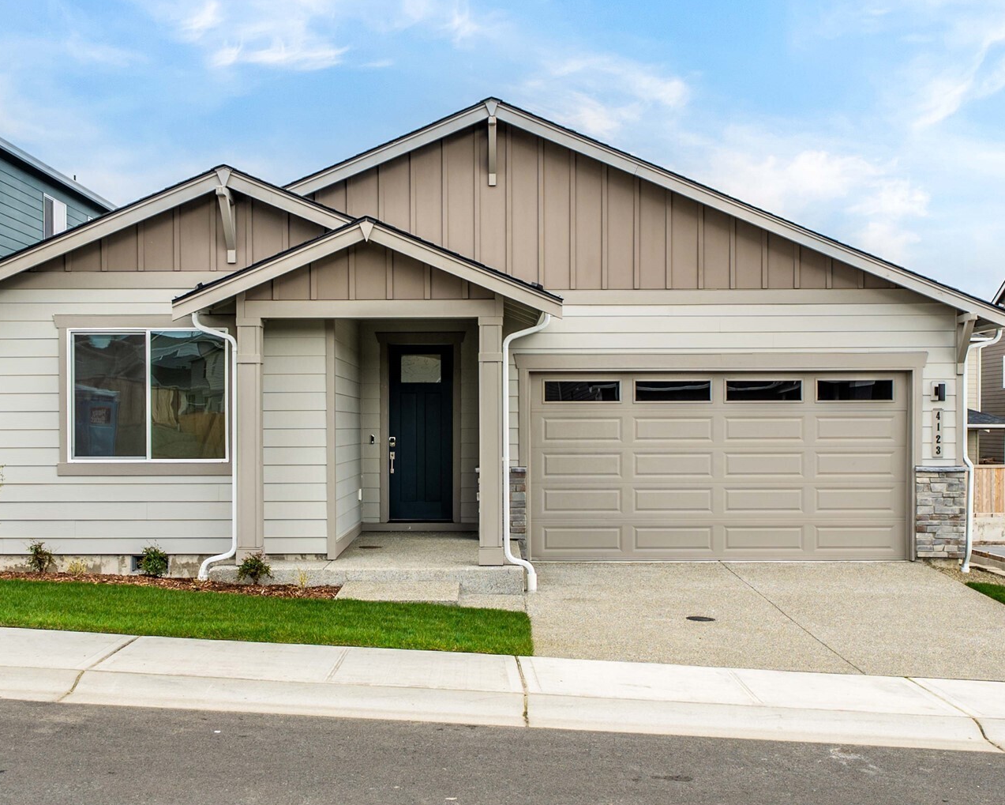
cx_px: 474
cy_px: 416
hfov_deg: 58.7
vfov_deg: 48.5
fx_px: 893
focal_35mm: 30
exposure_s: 1/100
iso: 80
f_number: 7.1
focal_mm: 24
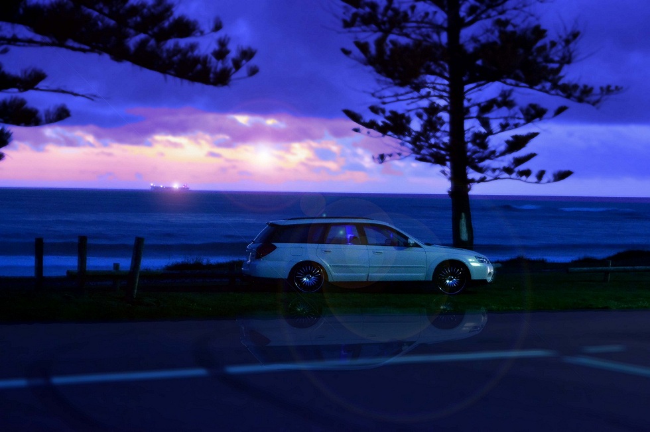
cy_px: 216
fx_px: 1489
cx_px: 325
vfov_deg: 16.5
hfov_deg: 24.6
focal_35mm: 82
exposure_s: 2
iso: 3200
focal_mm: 55
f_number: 16
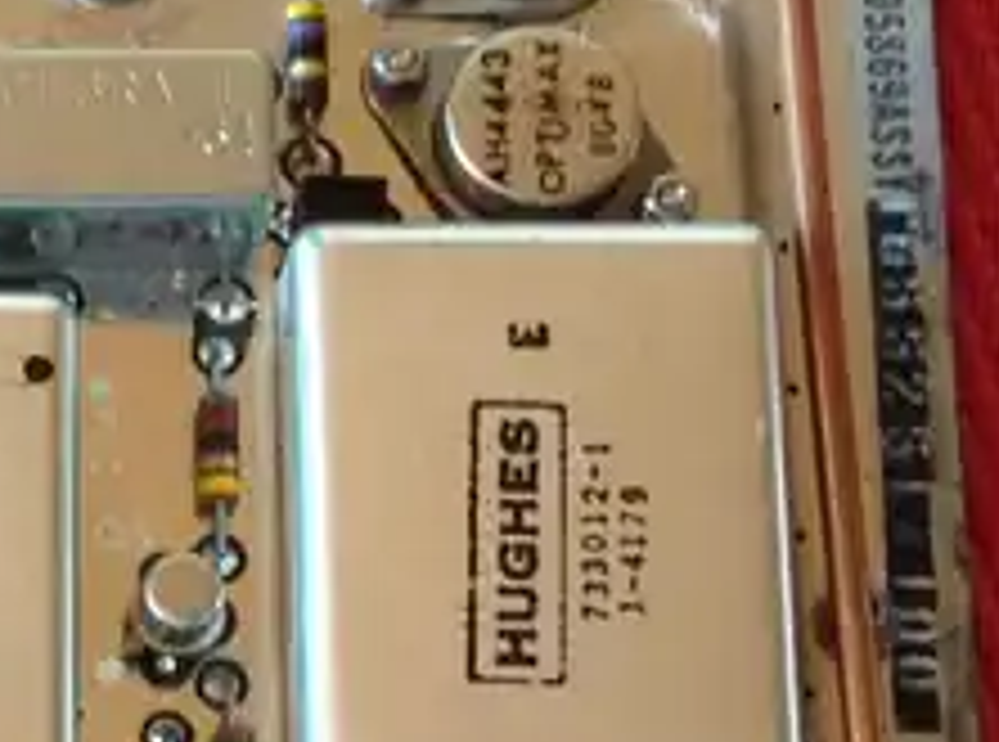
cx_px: -378
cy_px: 612
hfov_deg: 12.1
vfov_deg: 9.3
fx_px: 4545
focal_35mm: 158
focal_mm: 4.28
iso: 100
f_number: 2.4
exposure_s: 1/15
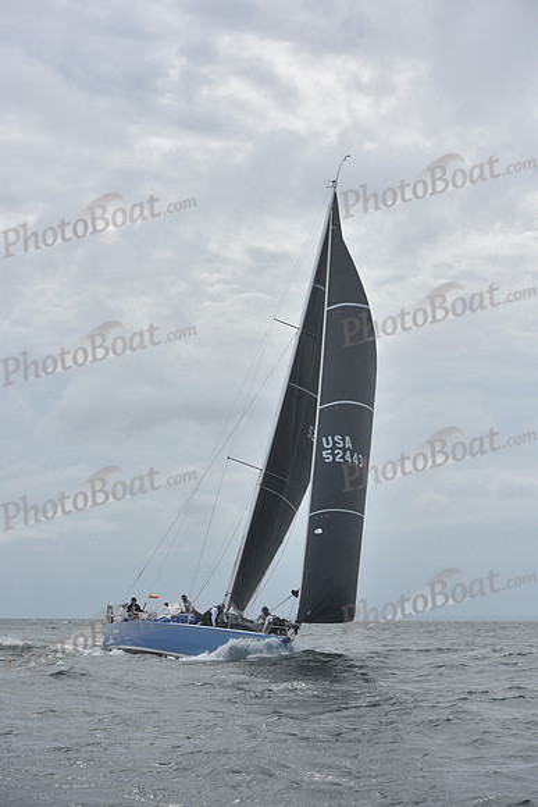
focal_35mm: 70
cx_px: 269
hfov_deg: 19.5
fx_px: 1568
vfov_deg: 28.8
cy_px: 404
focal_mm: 70
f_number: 6.3
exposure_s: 1/1250
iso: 200
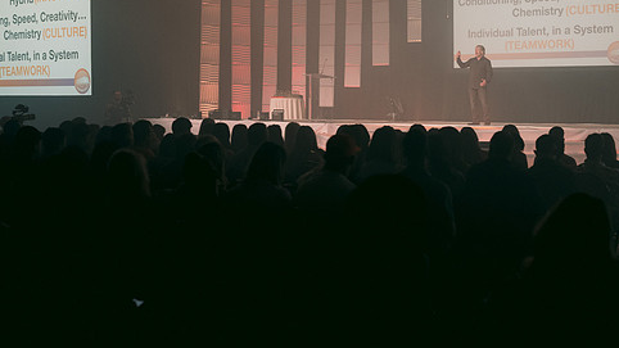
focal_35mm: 63
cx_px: 321
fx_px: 1034
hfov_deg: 33.3
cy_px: 116
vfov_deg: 19.1
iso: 800
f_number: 2.8
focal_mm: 50
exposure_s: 1/125
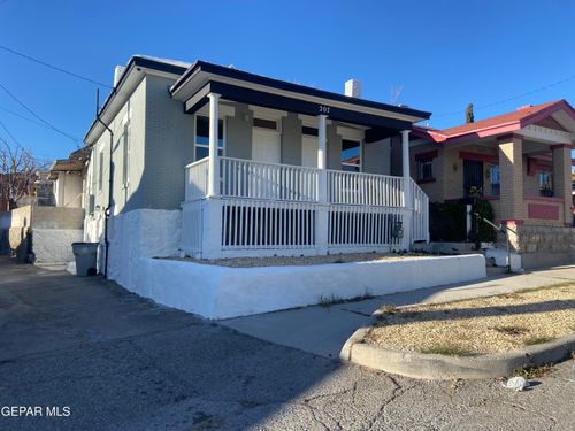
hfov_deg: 67.3
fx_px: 432
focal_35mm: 26
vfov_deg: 53.1
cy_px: 216
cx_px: 288
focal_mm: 4.25
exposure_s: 1/1543
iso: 32
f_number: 1.8
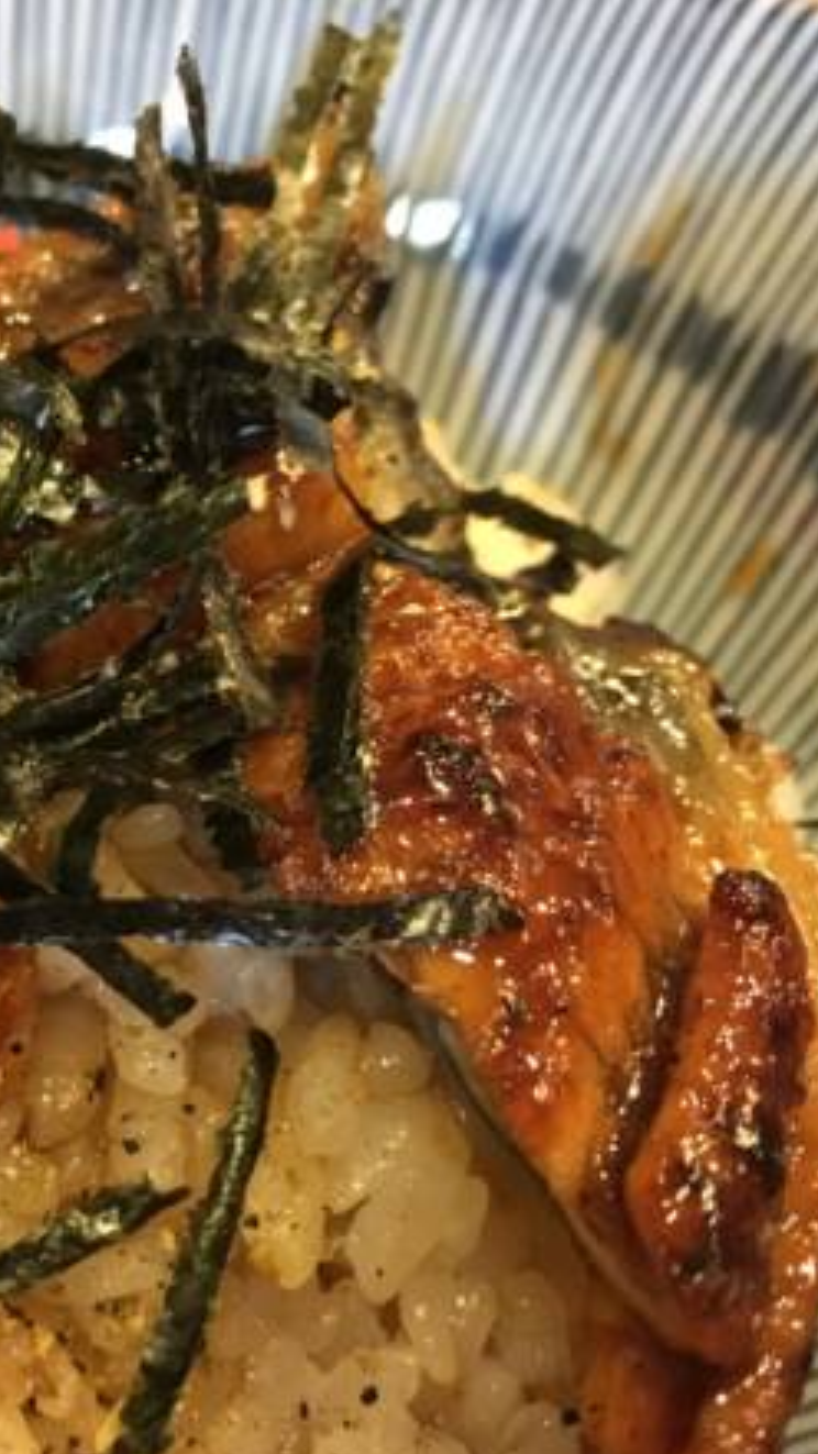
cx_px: 3
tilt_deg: -39.6
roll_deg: -1.2
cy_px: 739
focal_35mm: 43
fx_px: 1658
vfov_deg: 47.4
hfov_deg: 26.3
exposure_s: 1/15
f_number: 2.2
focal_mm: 4.15
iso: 320
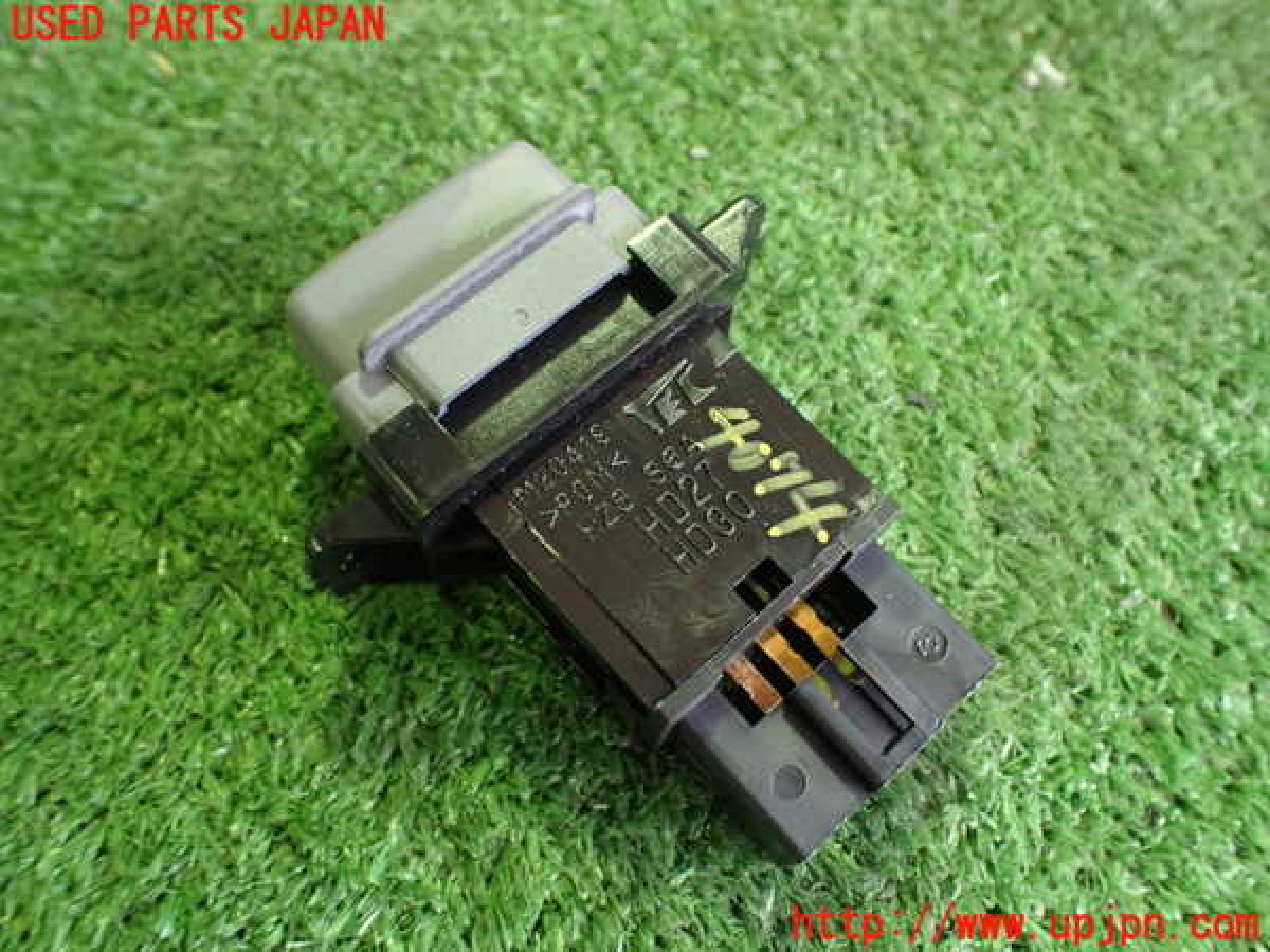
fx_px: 1101
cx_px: 635
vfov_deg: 46.8
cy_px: 476
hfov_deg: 60.0
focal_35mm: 30
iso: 800
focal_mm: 5.4
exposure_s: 1/50
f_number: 2.3
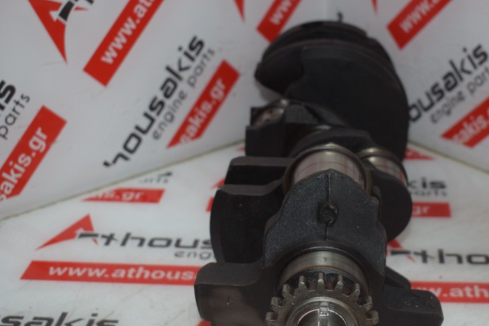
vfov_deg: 20.3
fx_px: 910
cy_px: 200
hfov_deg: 29.8
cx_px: 331
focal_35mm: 67
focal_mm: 30
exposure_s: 1/100
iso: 720
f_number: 5
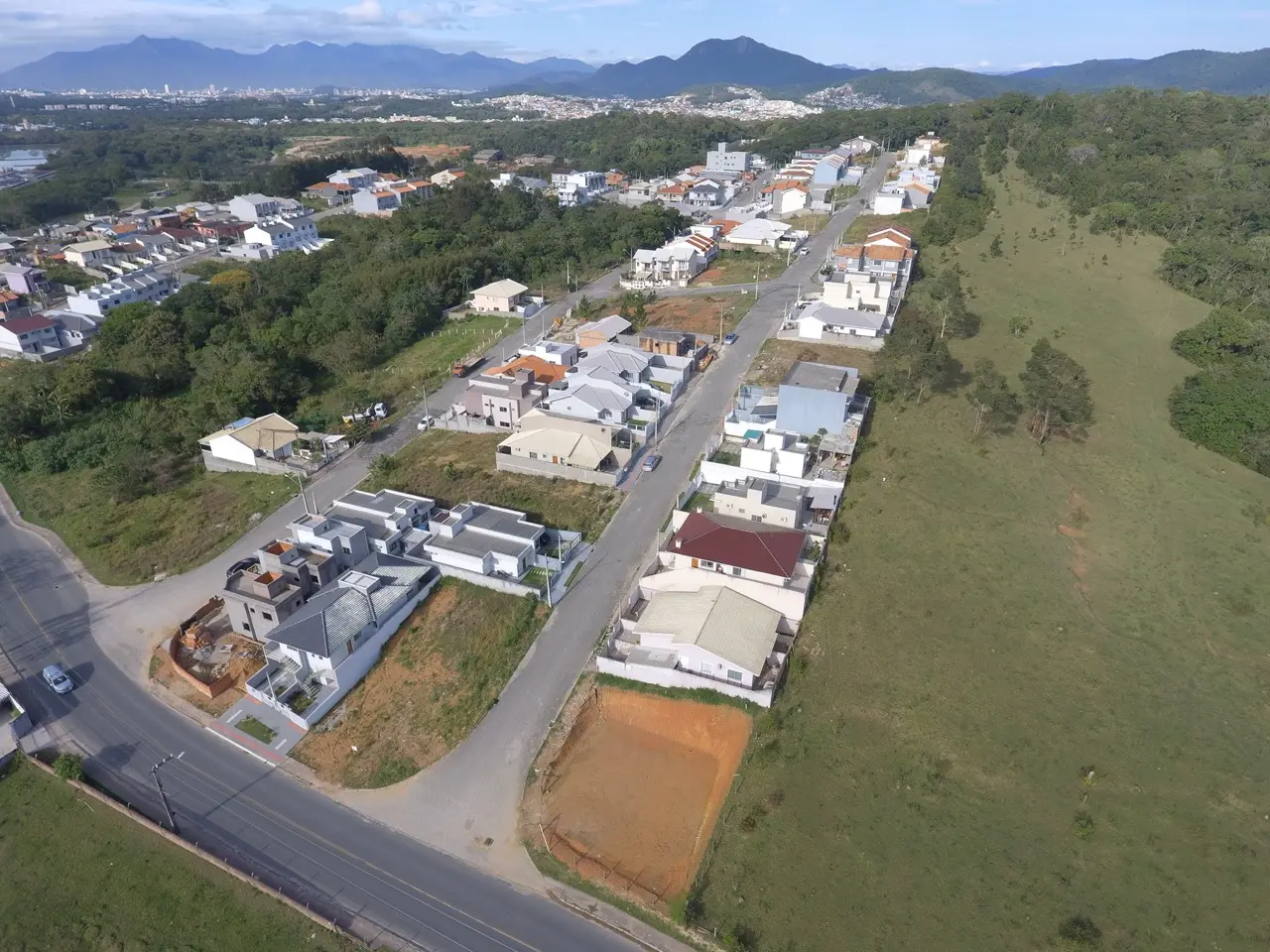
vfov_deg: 66.0
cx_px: 635
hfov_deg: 81.7
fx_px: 734
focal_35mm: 20
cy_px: 476
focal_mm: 3.61
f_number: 2.8
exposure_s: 1/871
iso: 100
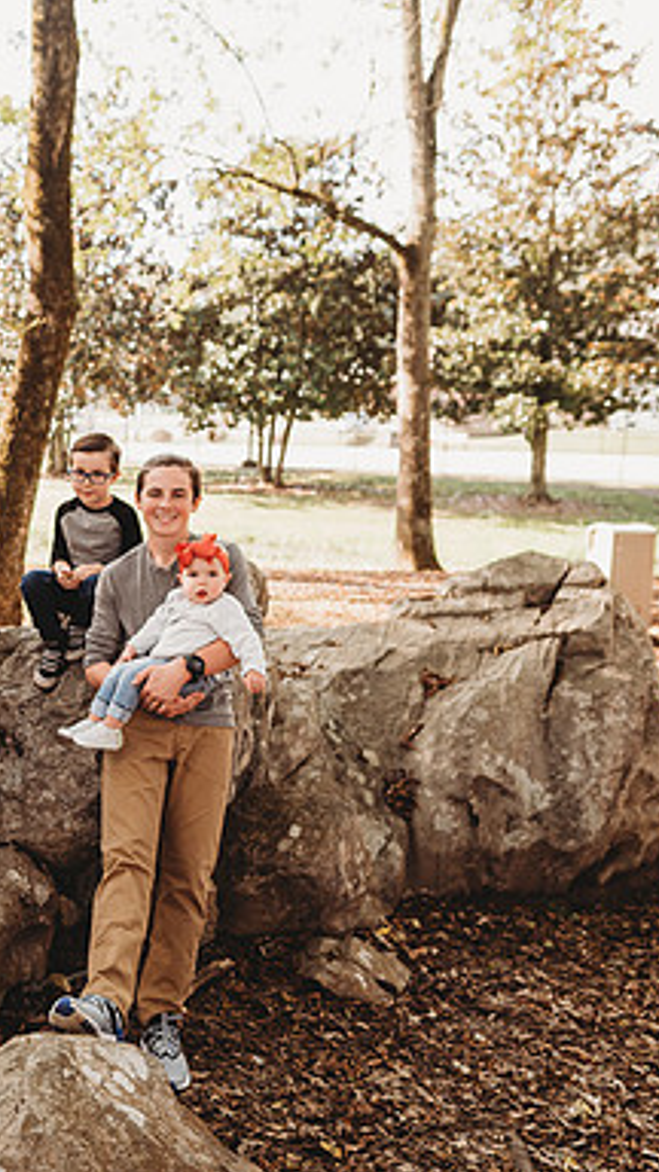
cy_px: 588
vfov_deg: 52.8
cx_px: -73
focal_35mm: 38
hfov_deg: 28.3
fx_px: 1180
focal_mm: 24
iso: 250
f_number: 3.2
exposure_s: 1/250
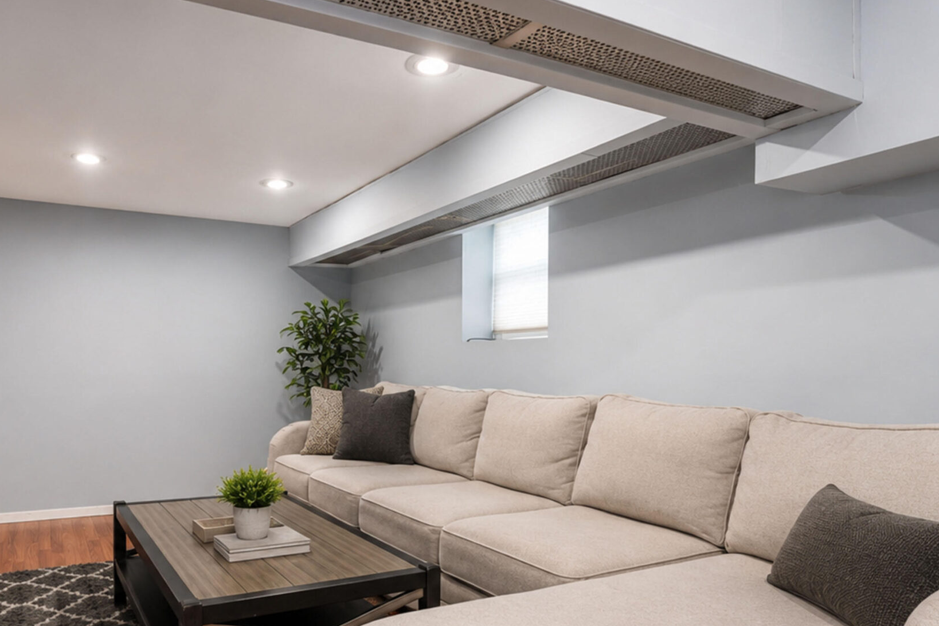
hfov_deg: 68.9
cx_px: 360
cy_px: 406
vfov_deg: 49.2
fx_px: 672
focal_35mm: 26
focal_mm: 16.5
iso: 64
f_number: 4
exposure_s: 1/6
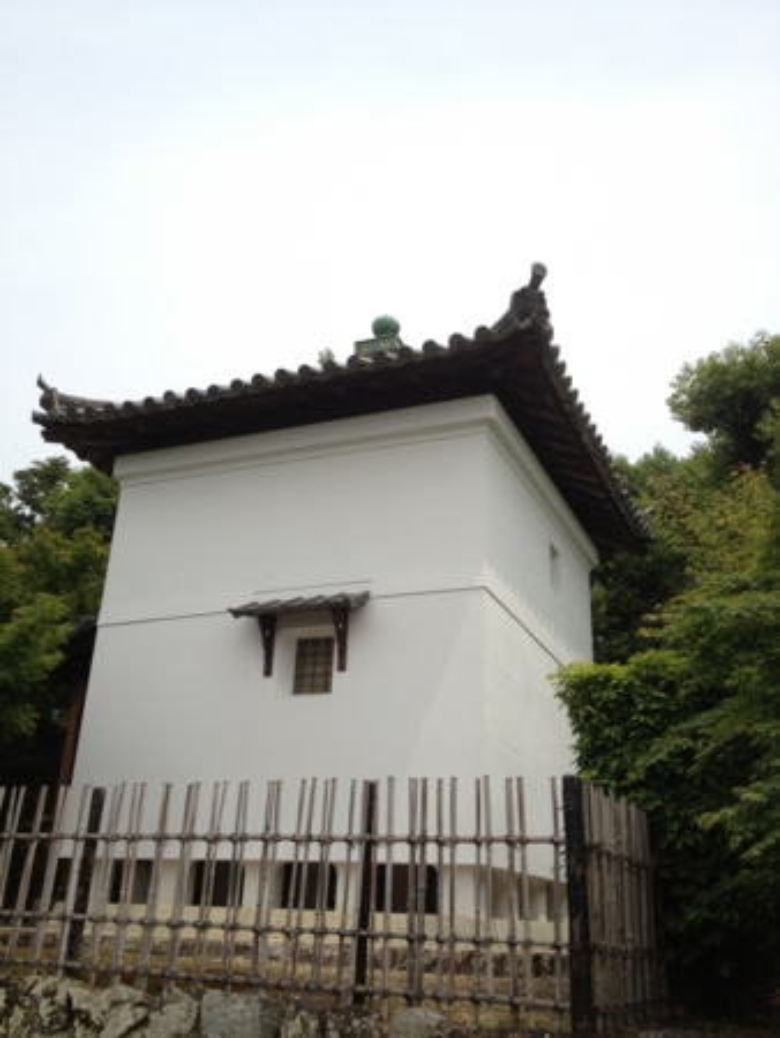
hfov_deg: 40.7
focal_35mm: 35
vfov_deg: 52.6
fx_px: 1051
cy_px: 519
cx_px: 390
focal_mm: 4.28
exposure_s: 1/1727
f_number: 2.4
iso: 64
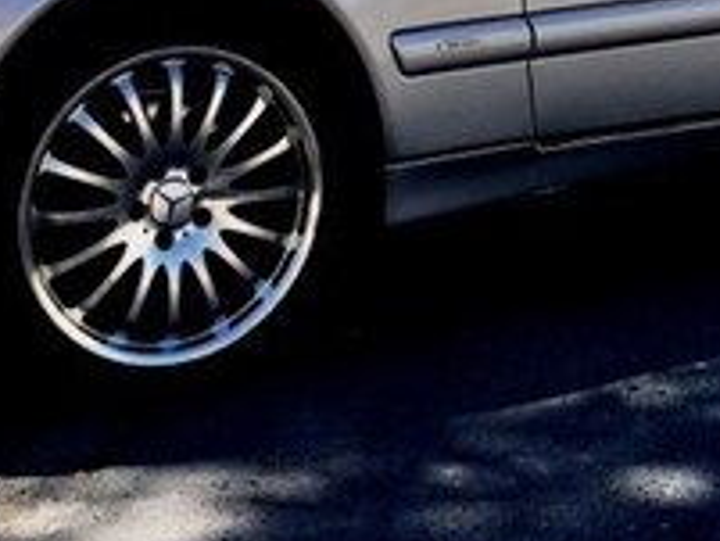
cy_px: -134
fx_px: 1977
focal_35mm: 95
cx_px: 527
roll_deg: -1.8
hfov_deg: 20.5
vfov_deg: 15.0
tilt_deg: -9.6
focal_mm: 4.15
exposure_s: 1/1241
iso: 25
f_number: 2.2
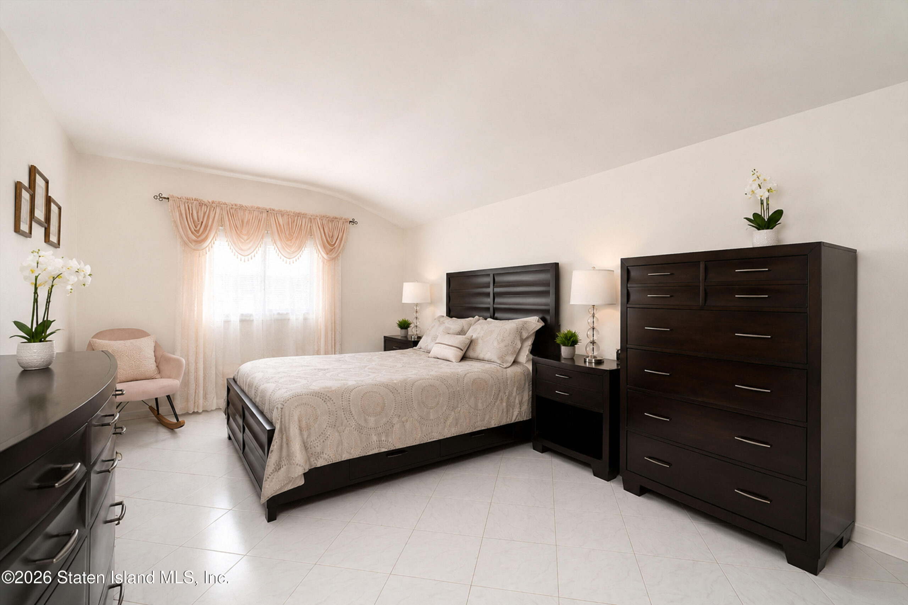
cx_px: 454
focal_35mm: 16
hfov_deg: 96.7
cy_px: 302
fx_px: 404
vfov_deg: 73.8
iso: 64
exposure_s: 1/50
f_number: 4.5
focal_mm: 16
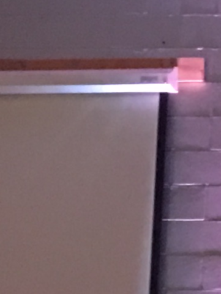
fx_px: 2068
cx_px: 1065
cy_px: 188
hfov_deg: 5.0
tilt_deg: +8.7
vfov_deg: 8.1
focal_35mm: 243
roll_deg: -1.0
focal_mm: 4.15
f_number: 2.2
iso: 64
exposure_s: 1/4
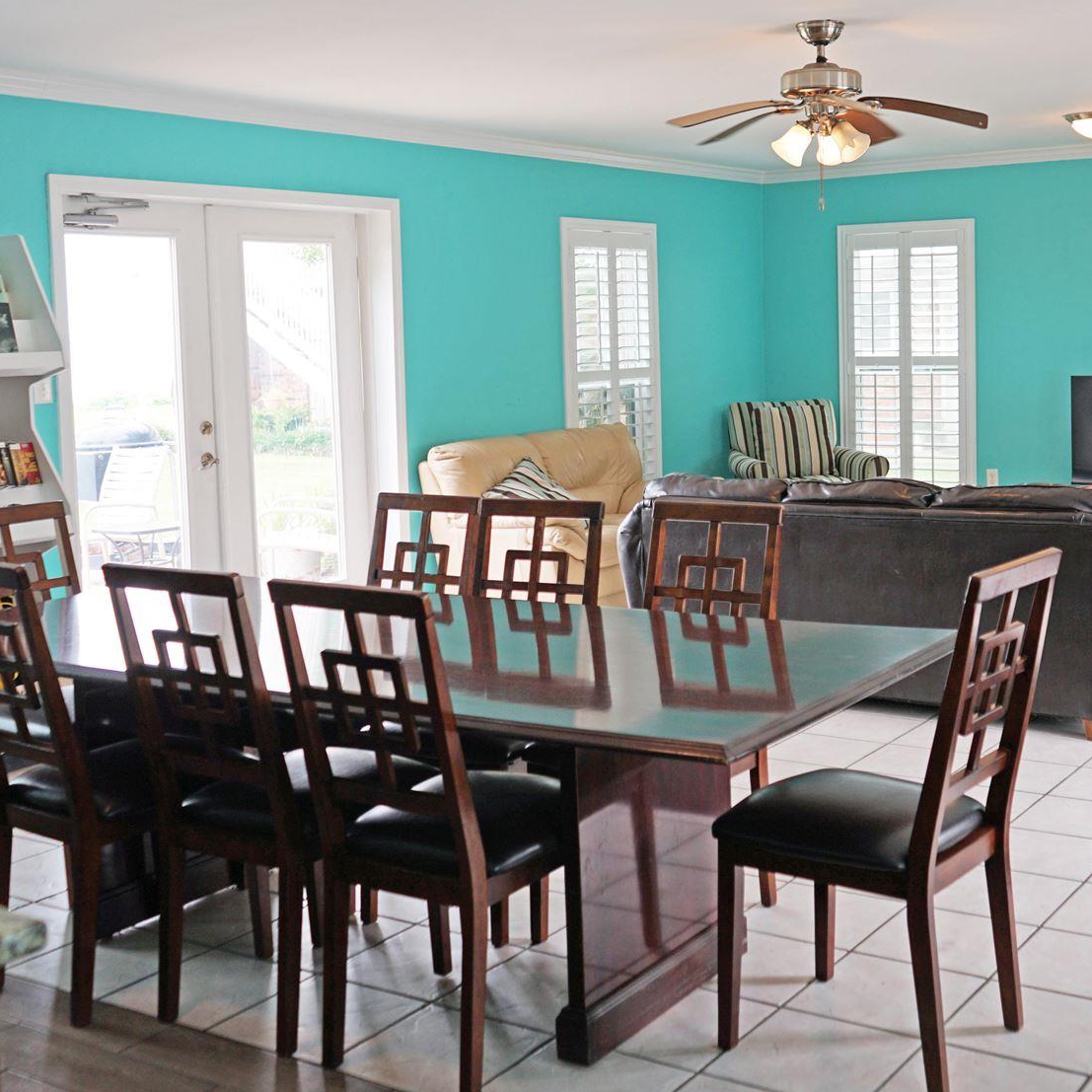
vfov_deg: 38.1
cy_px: 423
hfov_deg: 38.0
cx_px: 712
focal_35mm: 44
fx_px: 1570
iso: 100
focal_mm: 28
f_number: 4
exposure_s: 1/60
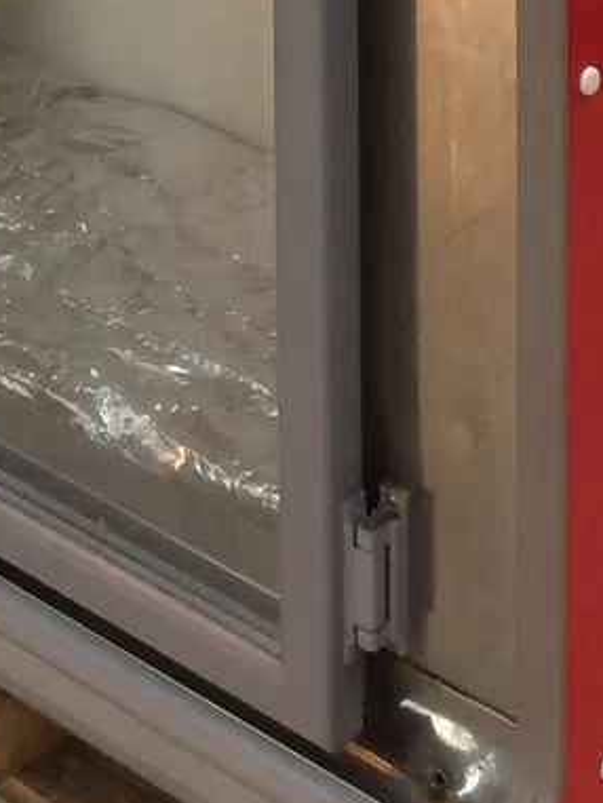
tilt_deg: -11.4
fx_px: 3018
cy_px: -753
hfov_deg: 11.3
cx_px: 74
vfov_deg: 13.3
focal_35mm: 130
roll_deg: +1.5
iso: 80
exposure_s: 1/30
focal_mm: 4.15
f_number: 2.2
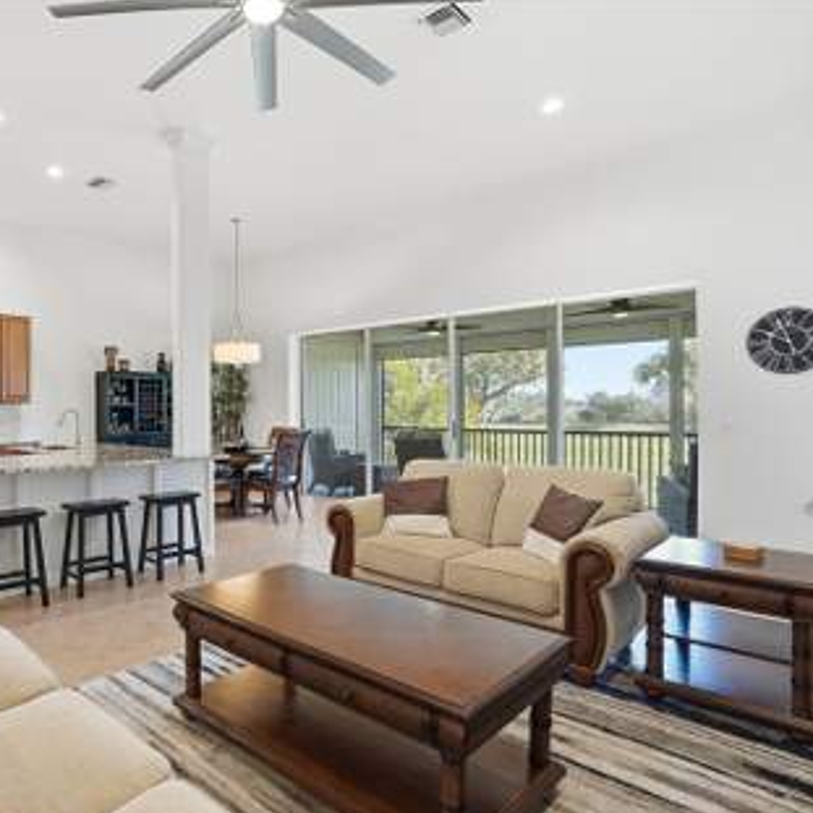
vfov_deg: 72.1
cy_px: 413
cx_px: 230
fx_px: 558
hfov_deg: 68.7
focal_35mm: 21
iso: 400
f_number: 9
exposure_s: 1/125
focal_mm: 16
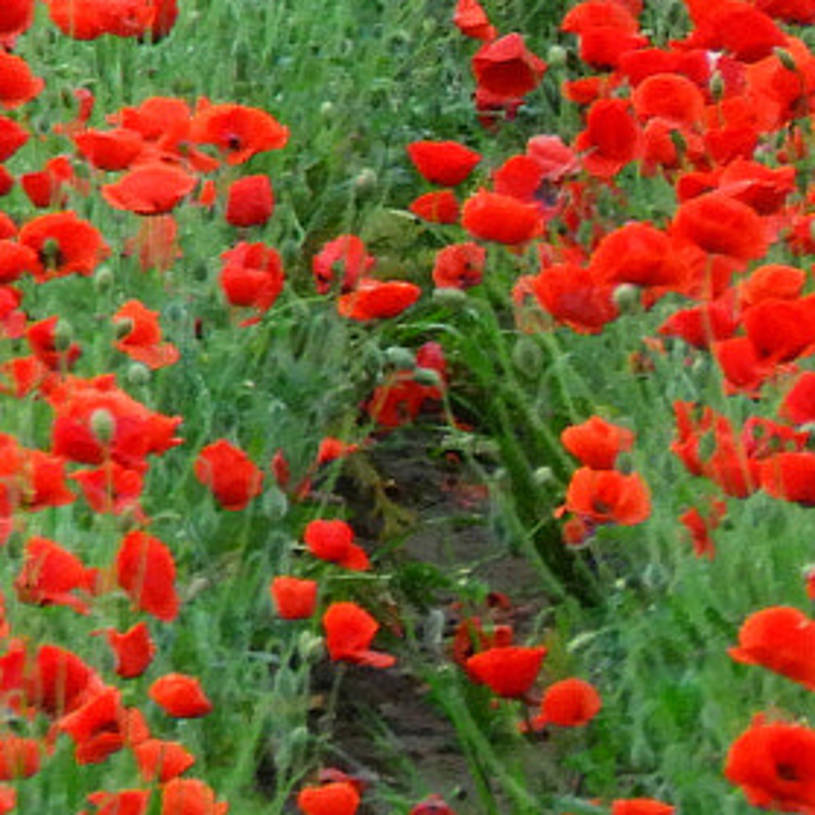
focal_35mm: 3294
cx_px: -1332
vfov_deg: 0.5
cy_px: -605
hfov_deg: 0.5
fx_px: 87742
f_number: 5.6
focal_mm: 116.5
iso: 200
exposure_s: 1/50
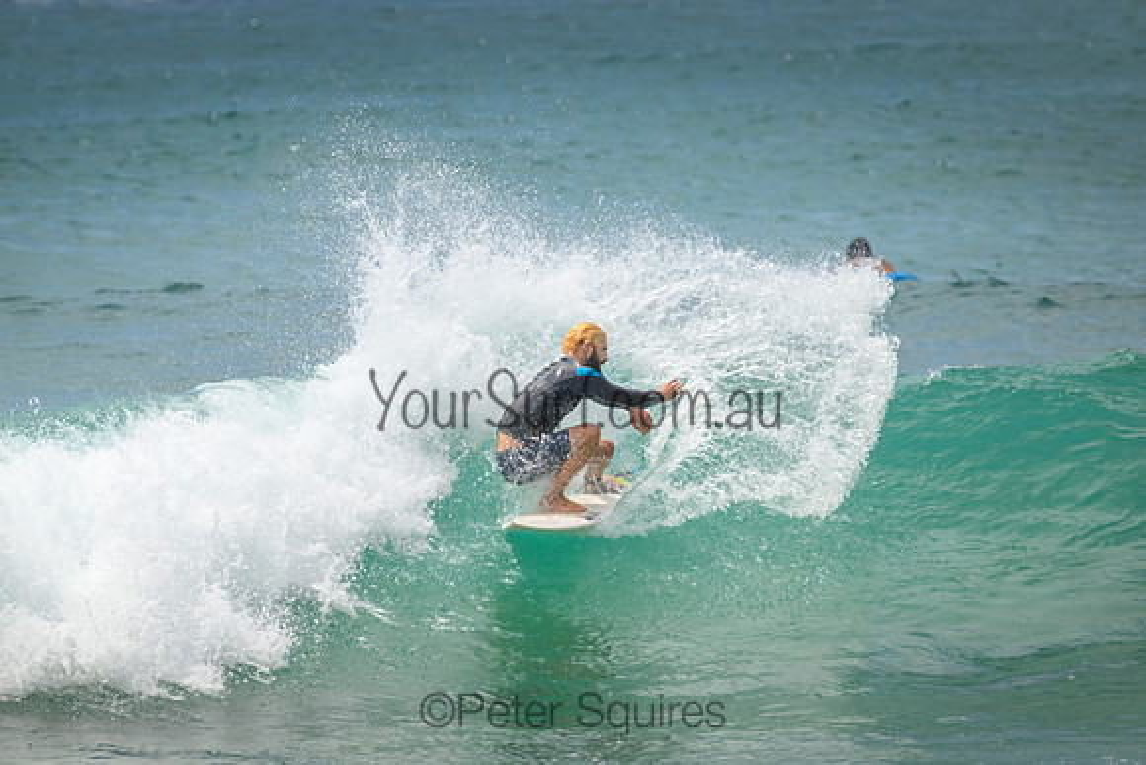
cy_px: 382
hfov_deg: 2.6
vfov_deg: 1.7
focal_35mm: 800
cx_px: 573
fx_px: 25471
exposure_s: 1/3200
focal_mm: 800
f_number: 11
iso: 900
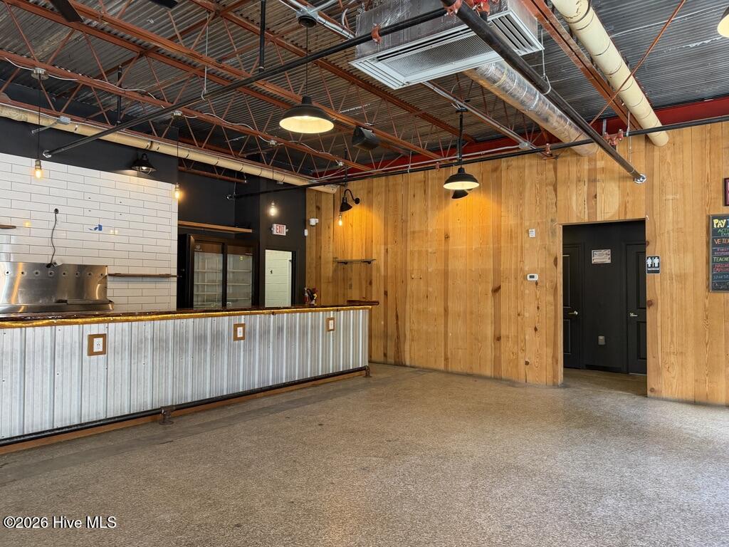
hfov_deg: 71.6
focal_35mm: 24
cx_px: 364
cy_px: 274
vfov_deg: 56.8
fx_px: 505
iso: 200
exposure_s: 1/60
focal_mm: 6.76
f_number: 1.78
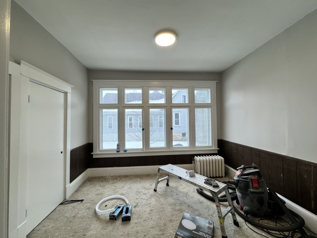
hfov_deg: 102.1
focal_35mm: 14
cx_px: 158
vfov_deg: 85.7
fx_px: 128
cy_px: 119
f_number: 2.2
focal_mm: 2.22
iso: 160
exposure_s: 1/120
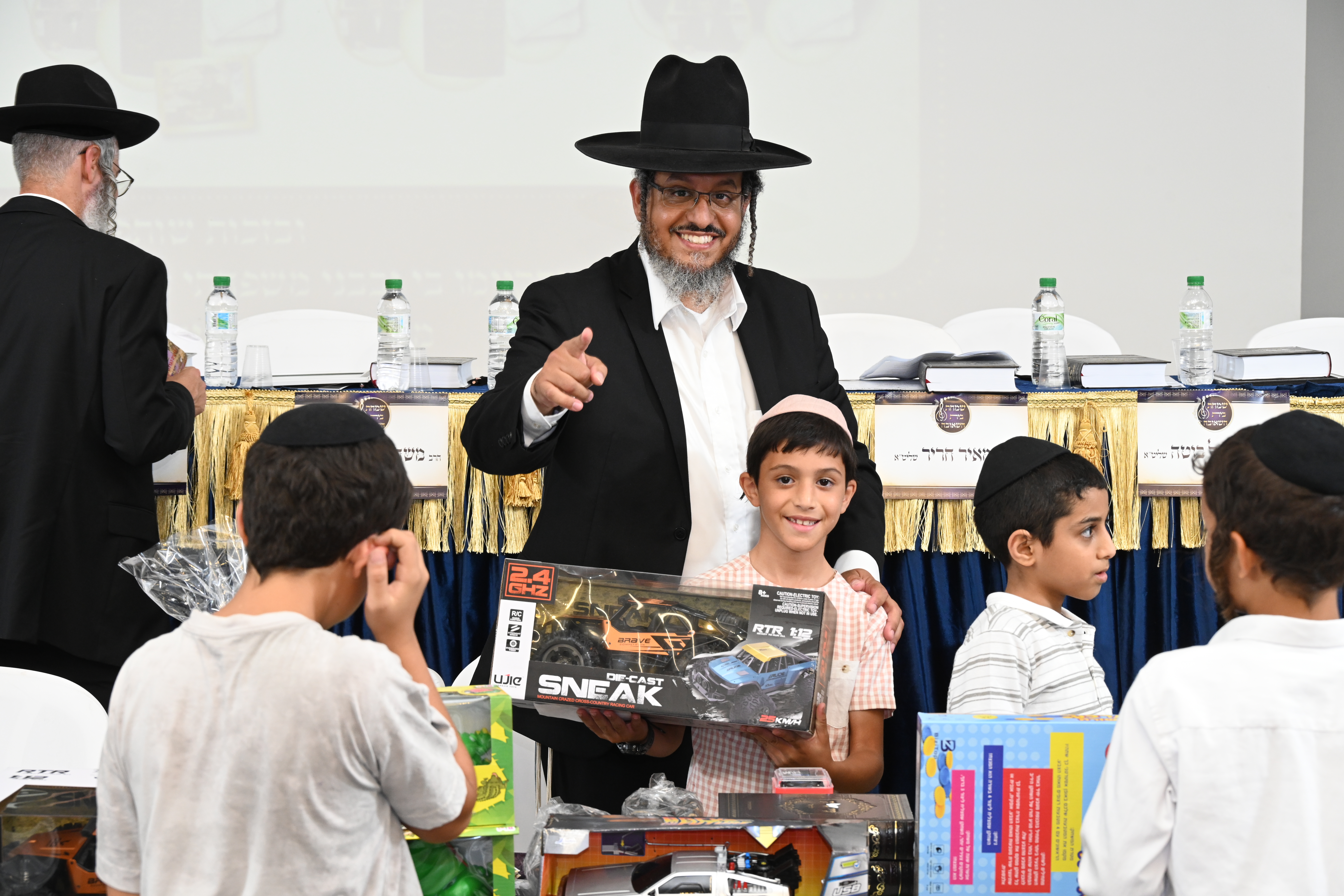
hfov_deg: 25.1
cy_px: 448
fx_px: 3024
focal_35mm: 81
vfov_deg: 16.9
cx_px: 672
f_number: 9
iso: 1600
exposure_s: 1/125
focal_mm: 81
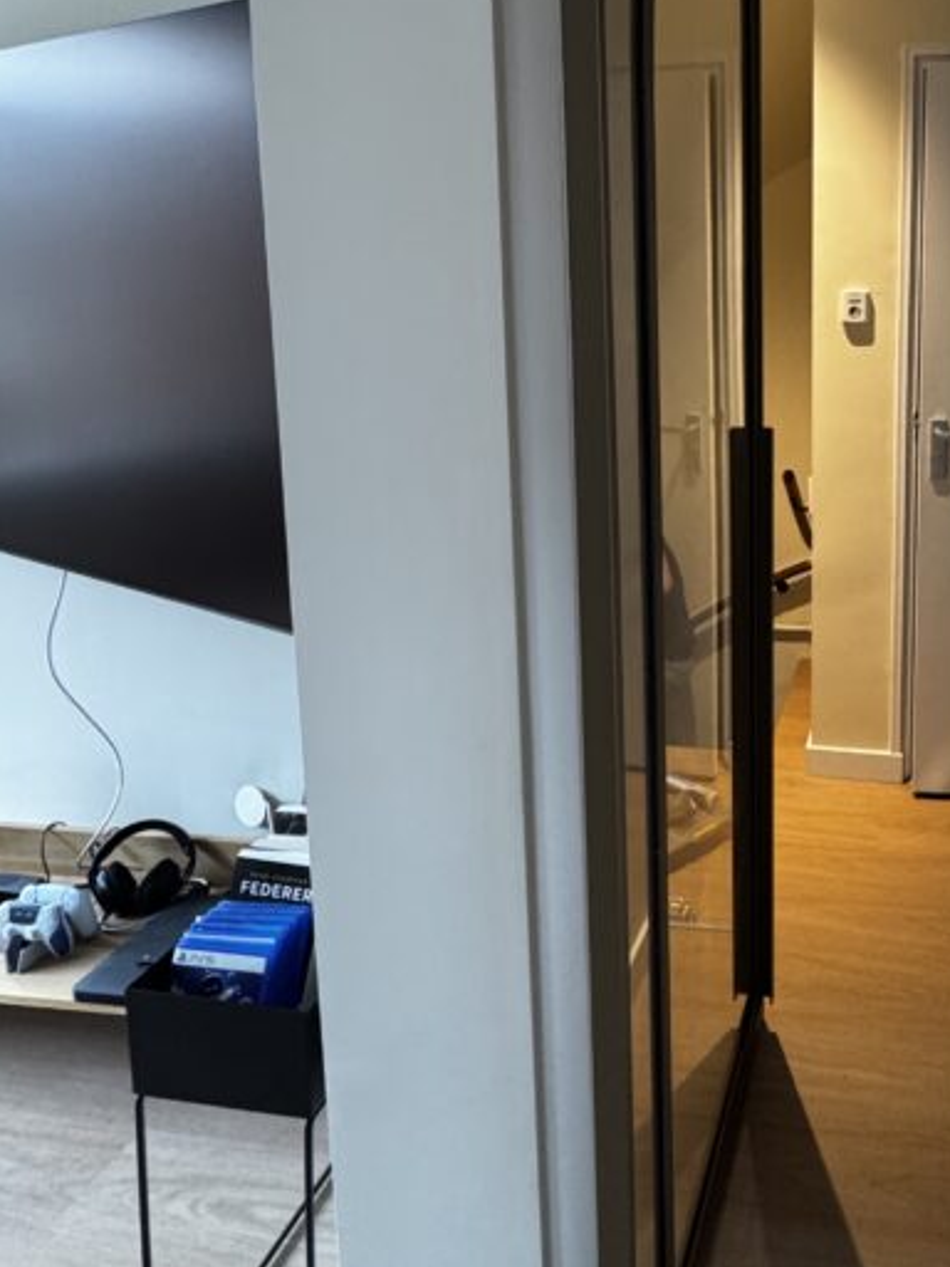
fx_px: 1025
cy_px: 418
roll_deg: -0.1
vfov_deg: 61.8
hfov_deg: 46.6
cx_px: 784
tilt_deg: -7.9
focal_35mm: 28
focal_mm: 2.22
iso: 640
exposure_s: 1/50
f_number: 2.2
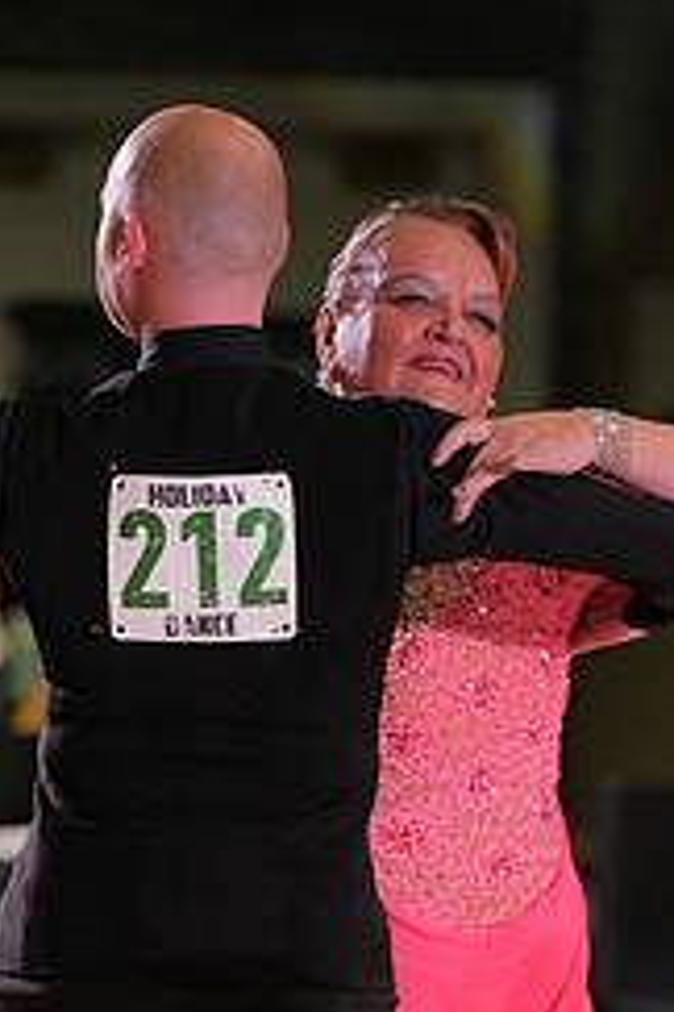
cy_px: 1191
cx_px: 2
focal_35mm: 429
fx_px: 12047
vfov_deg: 4.8
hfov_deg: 3.2
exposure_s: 1/400
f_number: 2.8
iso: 1000
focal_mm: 180
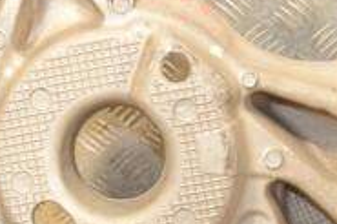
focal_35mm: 107
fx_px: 1001
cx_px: 231
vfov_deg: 12.8
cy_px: 131
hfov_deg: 19.0
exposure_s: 1/200
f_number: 7.1
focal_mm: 22
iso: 800
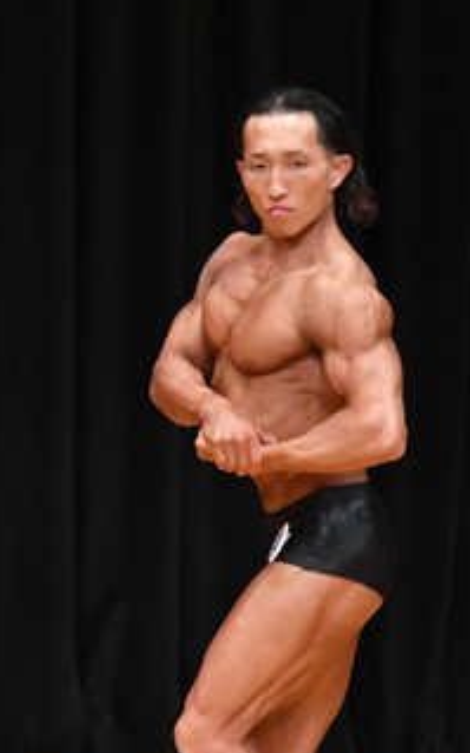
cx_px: -308
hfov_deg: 2.1
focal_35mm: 632
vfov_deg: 3.3
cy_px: 569
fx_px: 12970
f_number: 5.6
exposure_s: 1/400
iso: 4000
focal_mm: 170
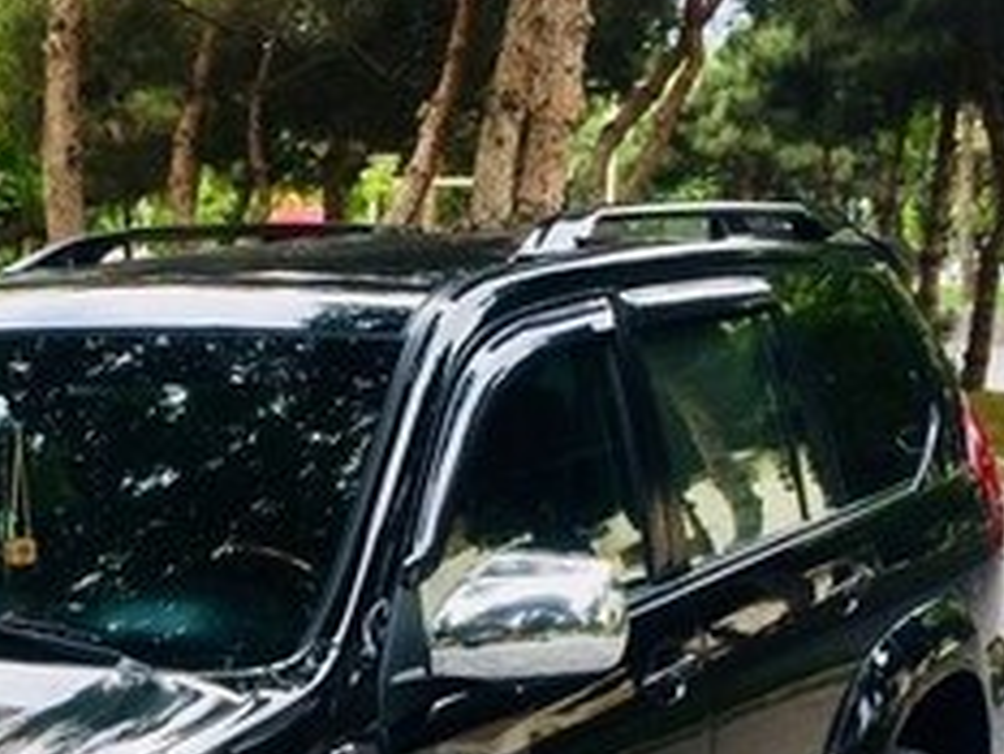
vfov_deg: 17.5
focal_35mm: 82
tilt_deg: -12.4
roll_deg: +1.3
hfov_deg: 23.2
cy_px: 808
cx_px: 90
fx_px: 2380
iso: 32
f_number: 2.2
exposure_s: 1/586
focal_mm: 4.15
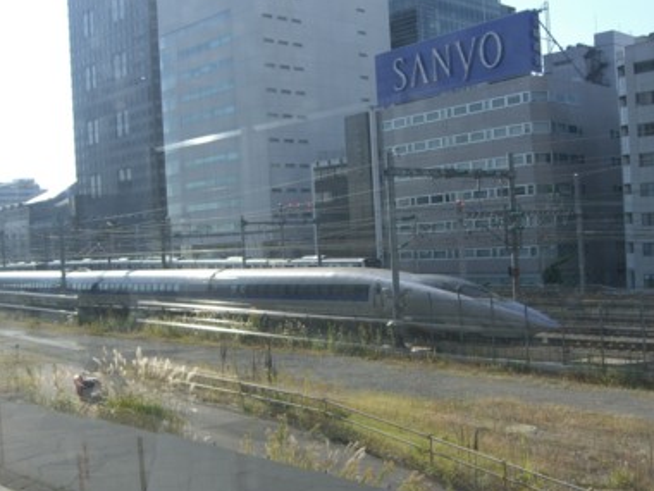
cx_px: 329
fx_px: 850
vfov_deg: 32.1
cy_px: 283
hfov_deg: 42.1
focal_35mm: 45
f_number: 4
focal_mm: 7.9
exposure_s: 1/400
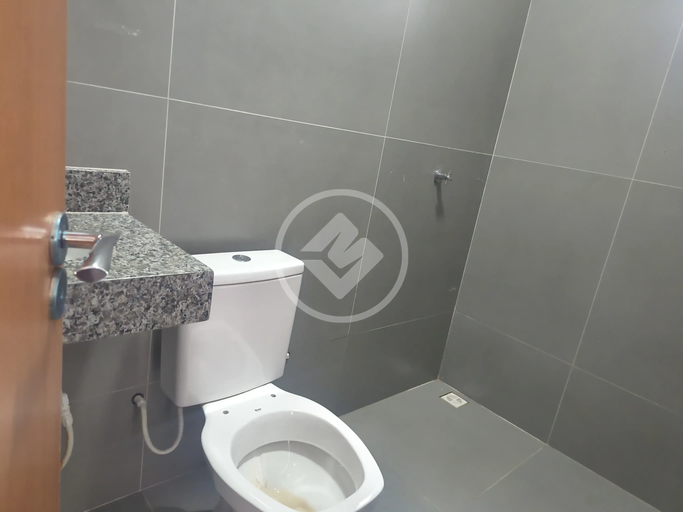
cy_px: 256
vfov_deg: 56.8
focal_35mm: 24
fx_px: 474
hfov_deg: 71.6
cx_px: 342
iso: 1536
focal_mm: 5.56
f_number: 1.8
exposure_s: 1/50
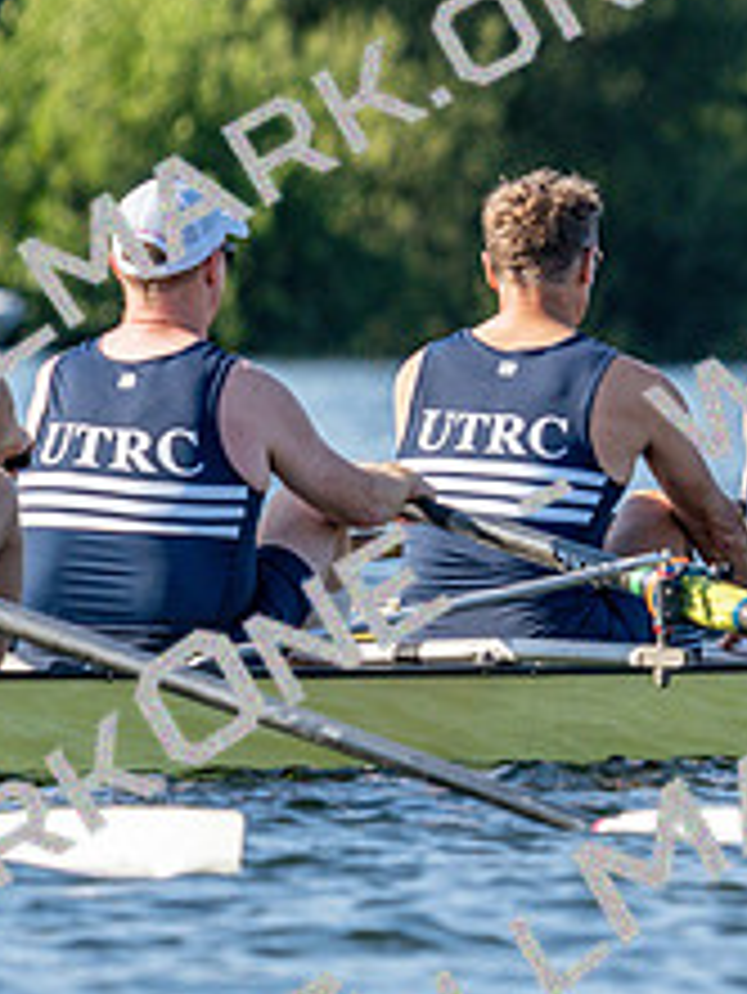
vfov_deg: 2.2
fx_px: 26216
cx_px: 1202
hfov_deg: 1.6
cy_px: 475
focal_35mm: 912
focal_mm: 362
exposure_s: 1/1600
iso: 500
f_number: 6.3
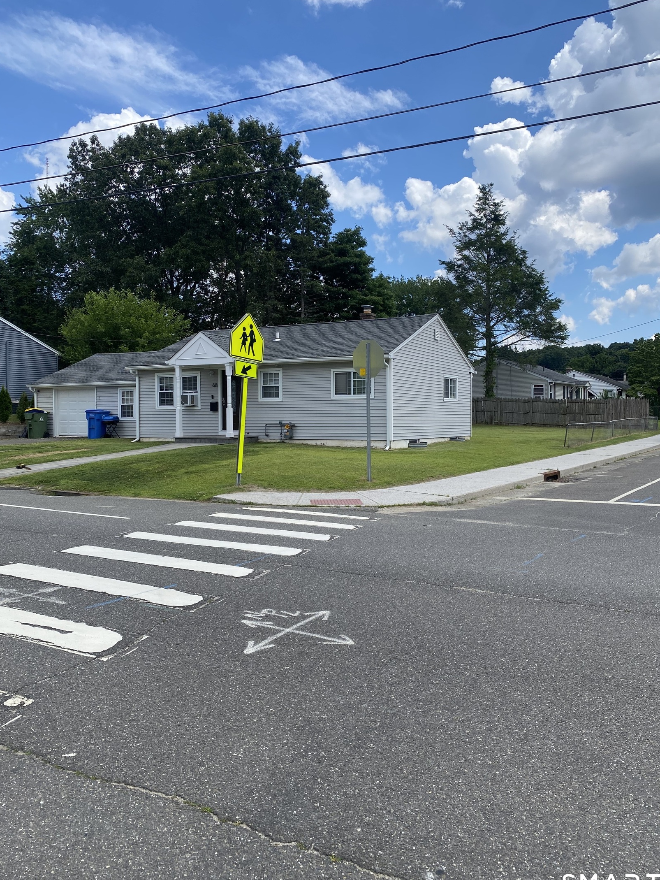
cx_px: 350
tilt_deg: +0.4
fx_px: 712
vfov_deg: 63.4
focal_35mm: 28
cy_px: 427
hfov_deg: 49.7
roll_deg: -0.9
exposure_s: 1/2358
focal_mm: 4.25
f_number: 1.8
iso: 32
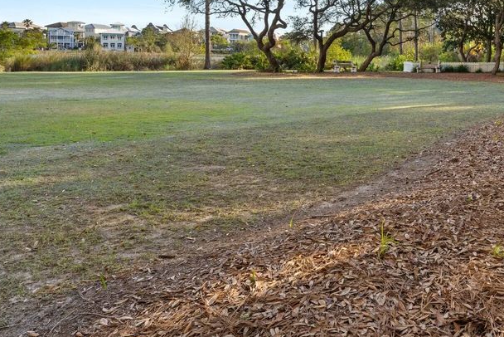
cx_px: 412
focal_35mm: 33
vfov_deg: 38.1
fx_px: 465
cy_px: 59
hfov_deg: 52.8
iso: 400
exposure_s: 1/40
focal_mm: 19.7
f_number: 13
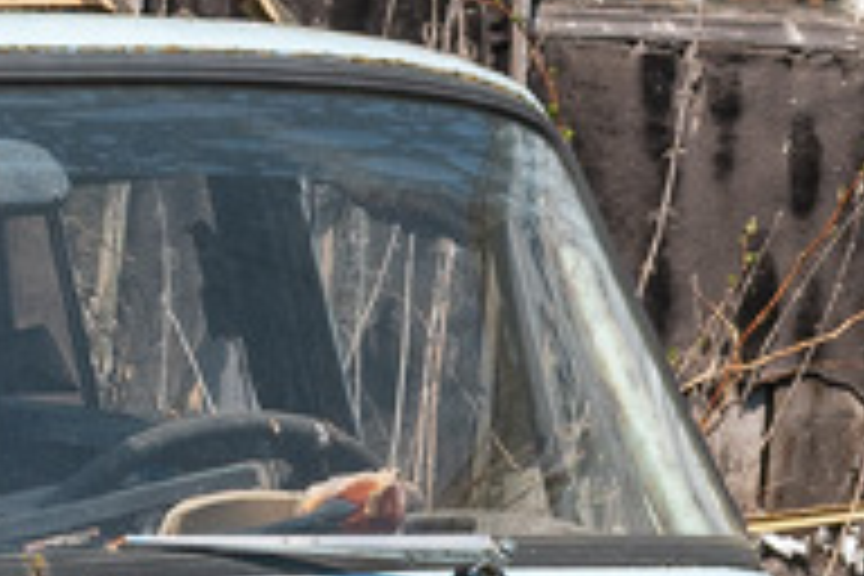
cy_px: 560
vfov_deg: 6.4
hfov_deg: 9.6
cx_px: 238
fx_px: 5112
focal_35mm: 213
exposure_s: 1/320
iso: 100
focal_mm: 20
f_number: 9
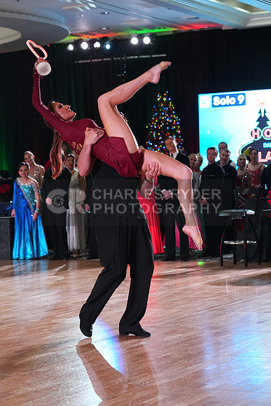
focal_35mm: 91
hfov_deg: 15.0
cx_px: 136
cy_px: 203
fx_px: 1027
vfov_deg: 22.4
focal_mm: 91
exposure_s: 1/400
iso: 6400
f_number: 5
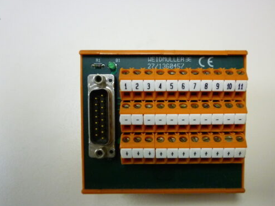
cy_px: 120
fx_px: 278
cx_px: 163
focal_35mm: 35
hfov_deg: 52.3
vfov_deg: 40.6
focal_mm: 5.2
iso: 400
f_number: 3.3
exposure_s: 1/20
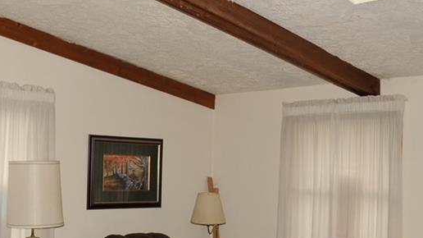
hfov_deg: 37.0
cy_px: 147
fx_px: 628
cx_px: 155
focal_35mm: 56
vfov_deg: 21.4
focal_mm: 18
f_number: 4
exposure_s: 1/125
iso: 200
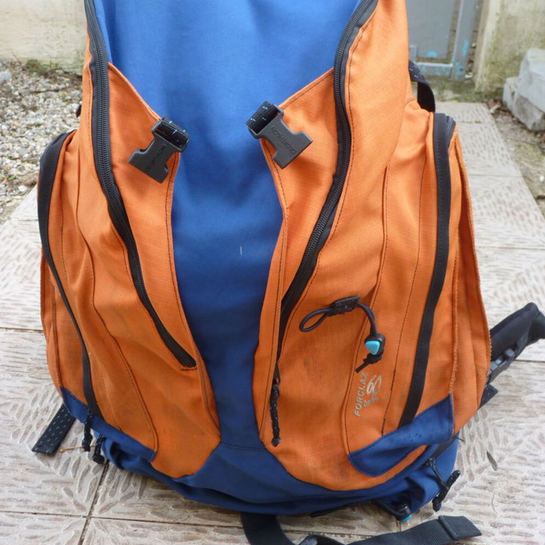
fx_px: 784
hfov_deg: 38.3
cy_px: 231
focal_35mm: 44
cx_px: 274
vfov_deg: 38.3
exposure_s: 1/30
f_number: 3
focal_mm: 6.6
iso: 125
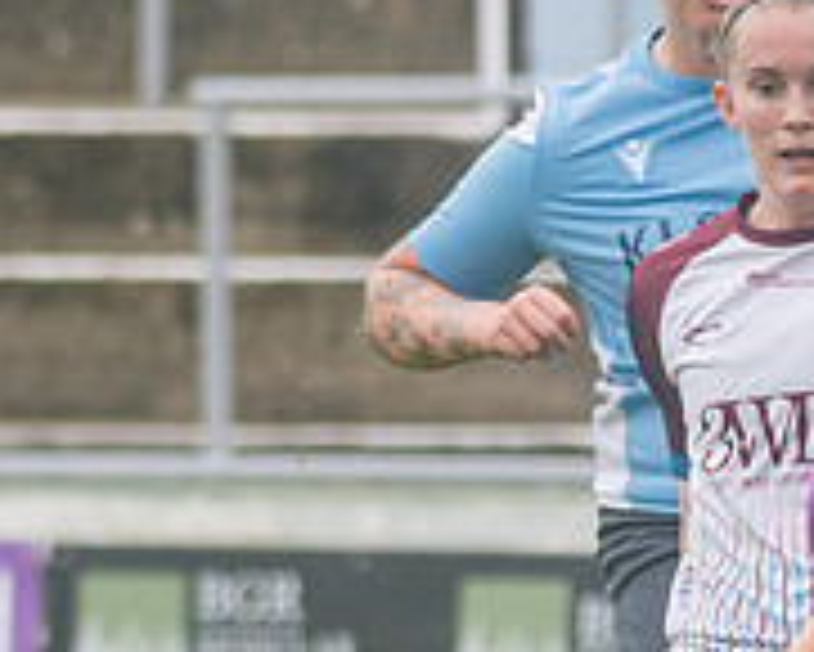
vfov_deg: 1.2
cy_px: 478
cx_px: 595
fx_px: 29962
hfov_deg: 1.6
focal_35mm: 1243
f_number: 2.8
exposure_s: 1/1600
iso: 500
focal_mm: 155
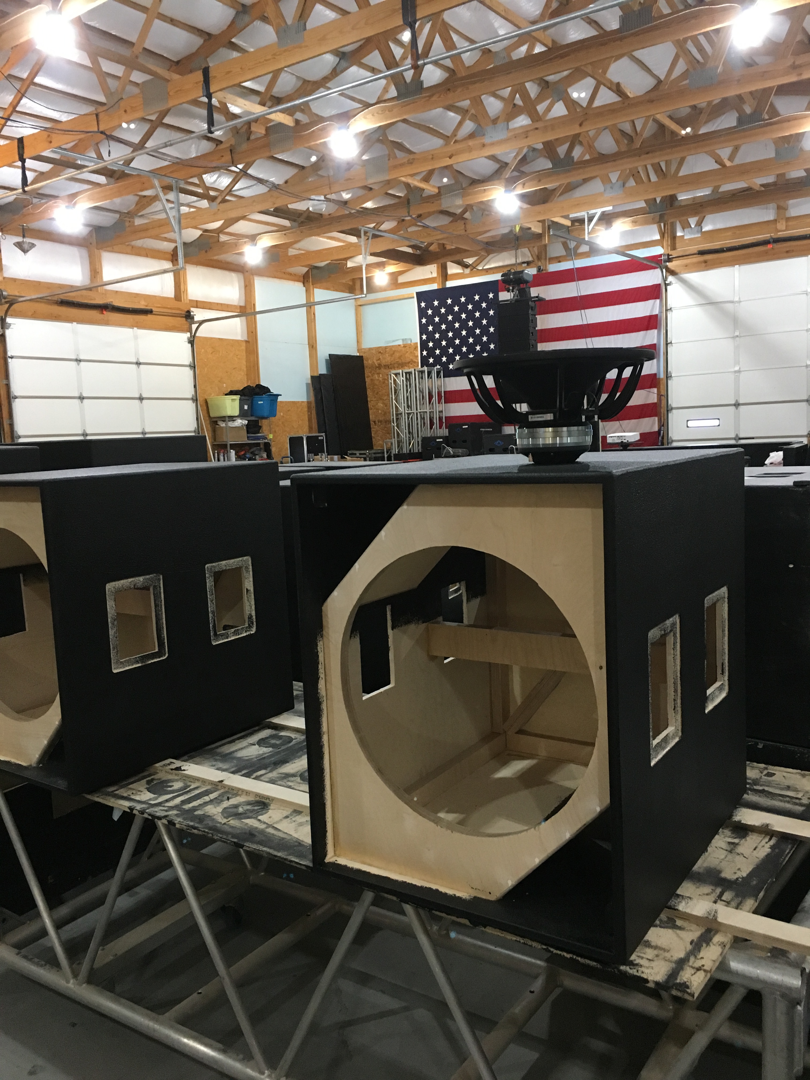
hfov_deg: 48.2
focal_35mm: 29
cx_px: 405
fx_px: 905
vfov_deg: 61.7
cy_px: 540
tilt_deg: -7.0
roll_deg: +3.3
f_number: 2.2
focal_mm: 4.15
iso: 200
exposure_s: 1/24
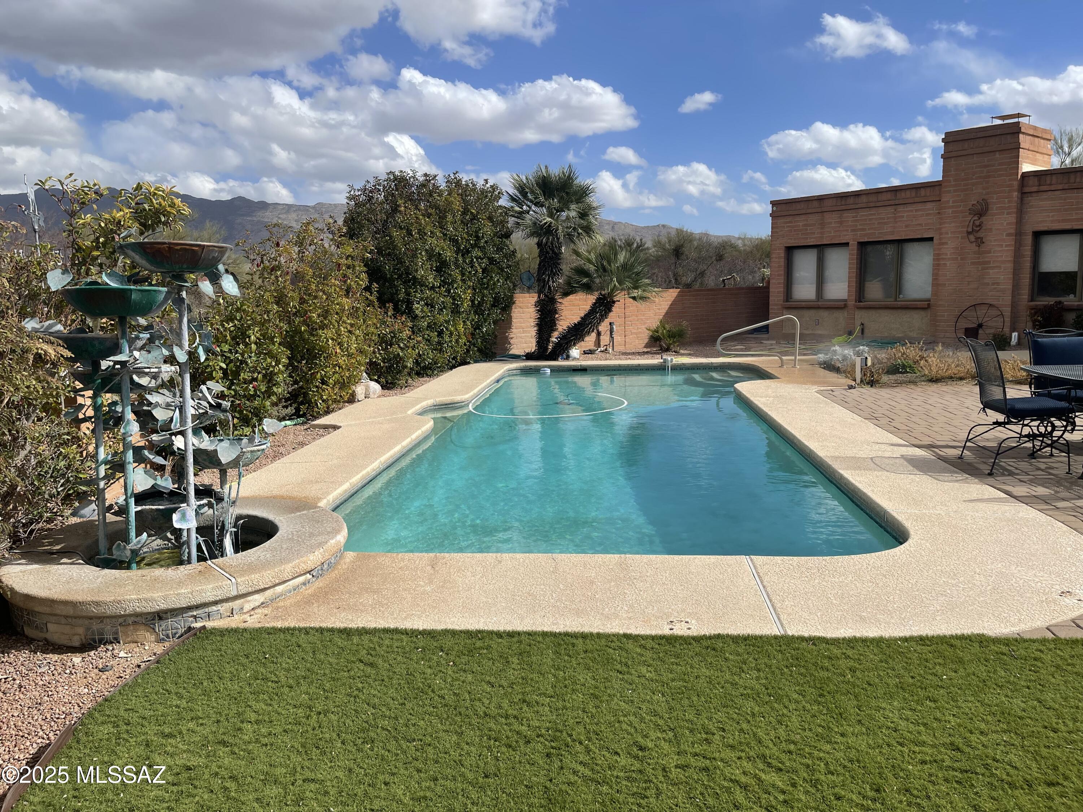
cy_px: 406
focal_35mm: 25
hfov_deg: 69.4
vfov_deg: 54.9
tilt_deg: -8.3
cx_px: 542
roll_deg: +0.4
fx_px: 782
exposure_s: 1/4902
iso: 32
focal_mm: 5.1
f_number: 1.6
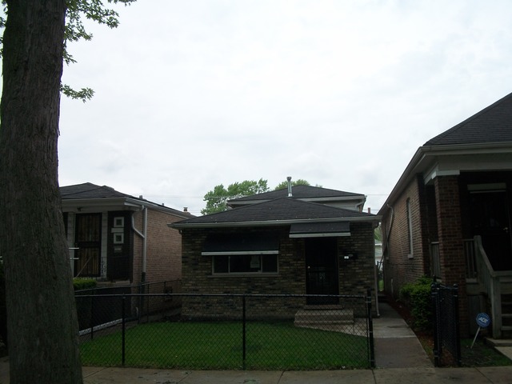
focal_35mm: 32
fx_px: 473
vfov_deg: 44.2
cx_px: 256
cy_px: 192
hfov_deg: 56.8
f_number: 5.5
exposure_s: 1/320
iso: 80
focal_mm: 5.7
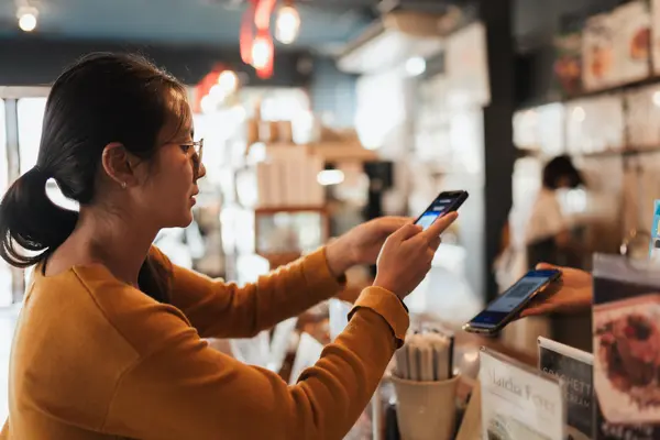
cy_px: 220
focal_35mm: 35
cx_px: 330
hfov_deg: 54.4
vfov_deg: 37.9
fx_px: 642
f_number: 1.4
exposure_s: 1/200
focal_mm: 35
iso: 640
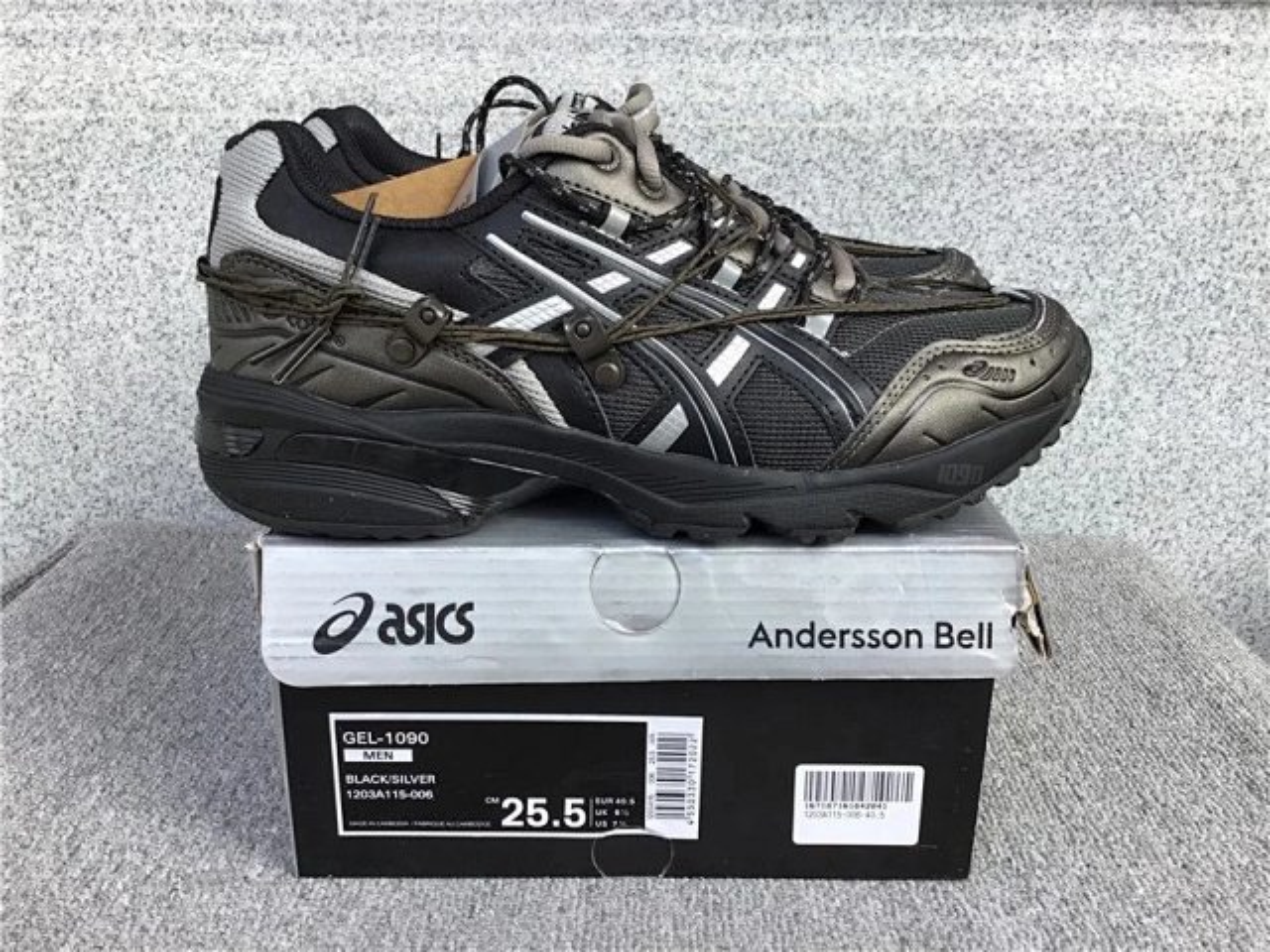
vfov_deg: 45.4
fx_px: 1137
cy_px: 476
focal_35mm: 31
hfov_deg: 58.4
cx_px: 635
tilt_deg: -18.3
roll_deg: -0.5
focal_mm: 3.3
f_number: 2.4
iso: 25
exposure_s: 1/220
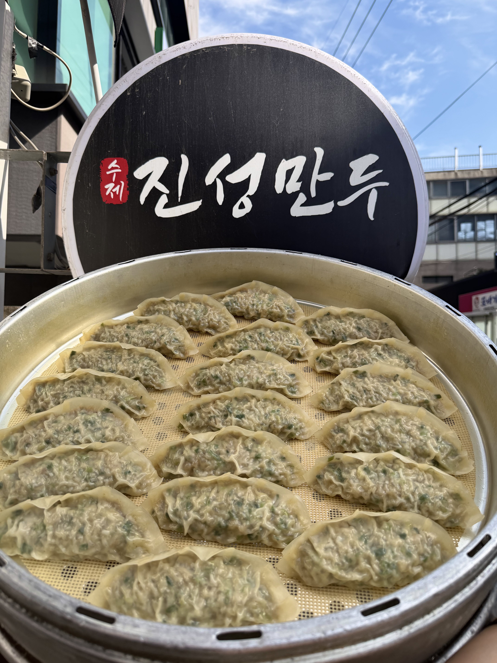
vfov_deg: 71.6
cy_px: 332
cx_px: 248
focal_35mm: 24
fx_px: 459
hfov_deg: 56.8
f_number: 1.78
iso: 80
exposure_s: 1/3279
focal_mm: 6.76
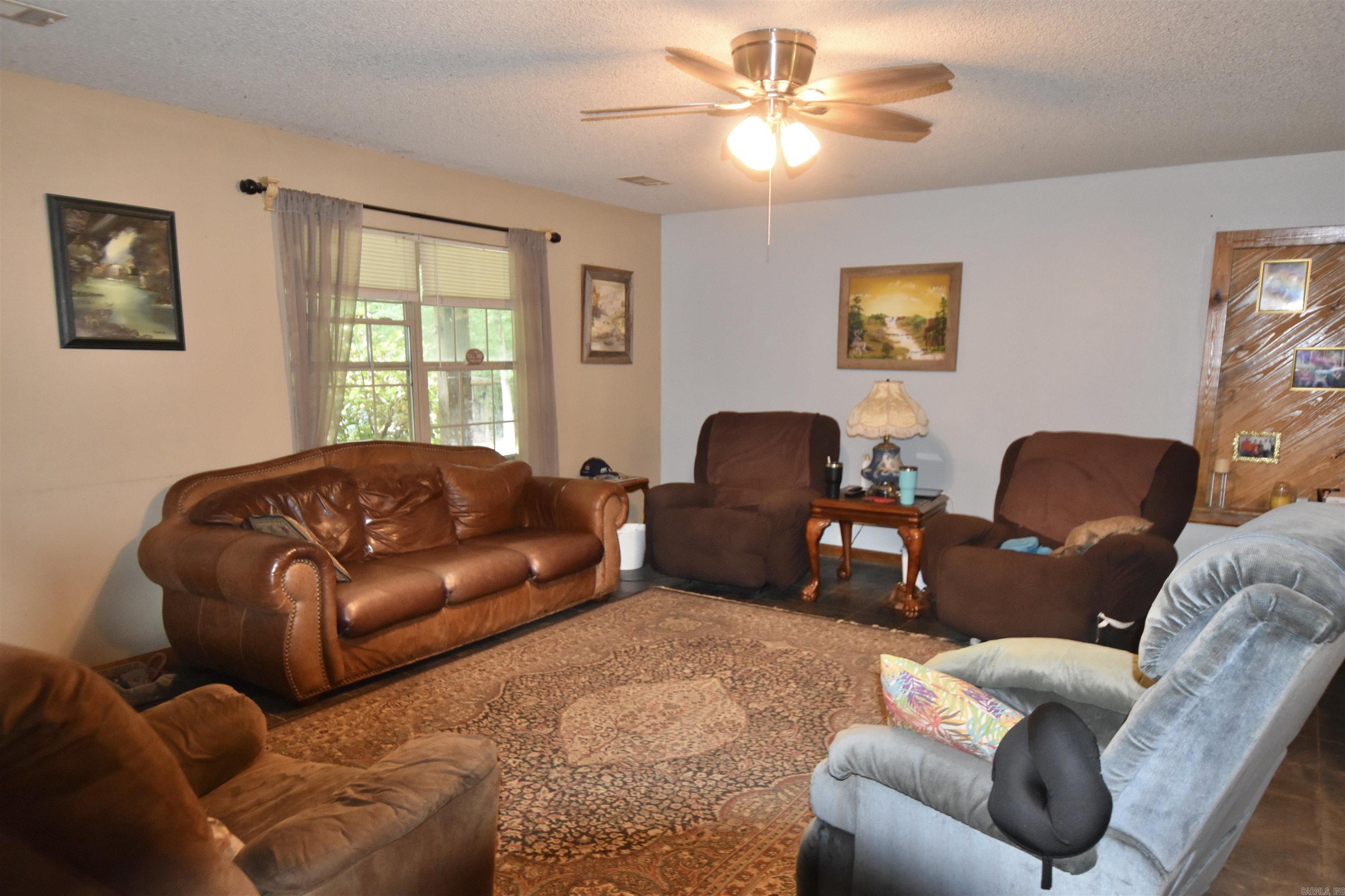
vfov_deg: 53.1
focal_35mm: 24
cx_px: 672
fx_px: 897
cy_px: 448
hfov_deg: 73.7
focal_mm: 16
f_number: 4
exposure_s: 1/60
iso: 1600
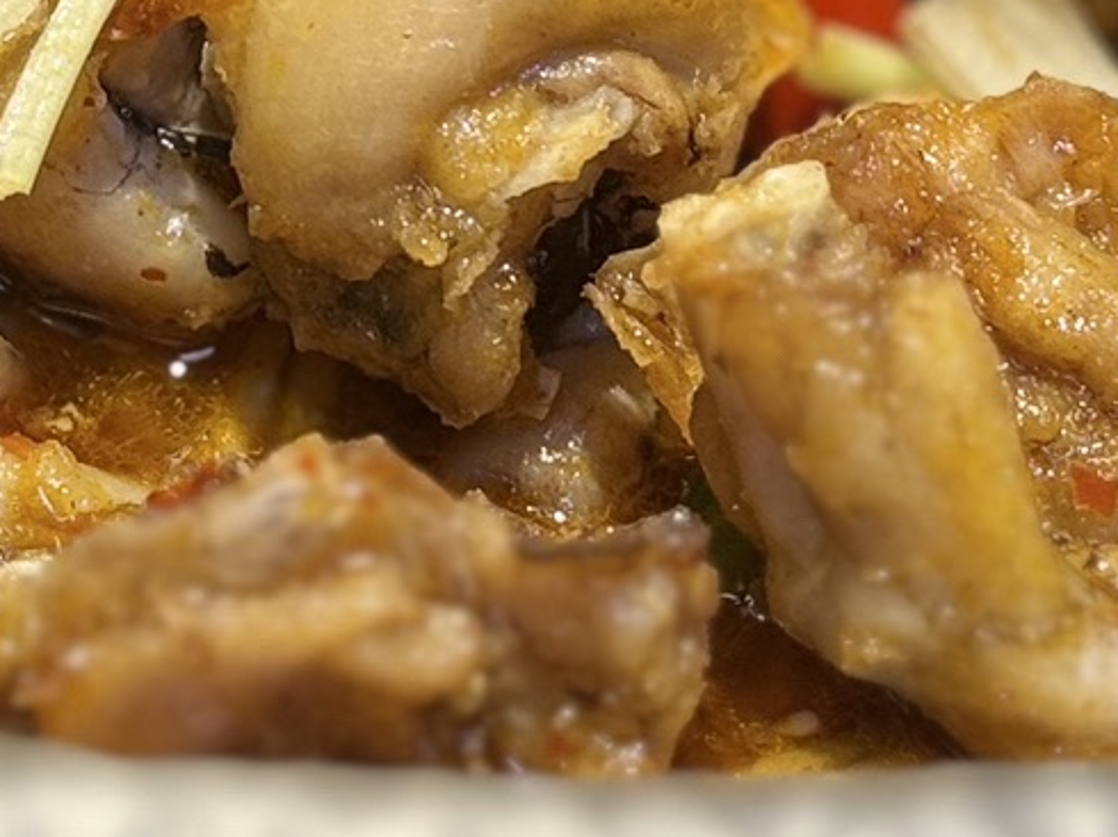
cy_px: -572
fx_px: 6327
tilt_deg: -32.7
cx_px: 351
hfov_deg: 10.1
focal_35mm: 196
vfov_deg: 7.4
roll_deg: -3.6
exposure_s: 1/50
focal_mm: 6.76
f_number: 1.78
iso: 64
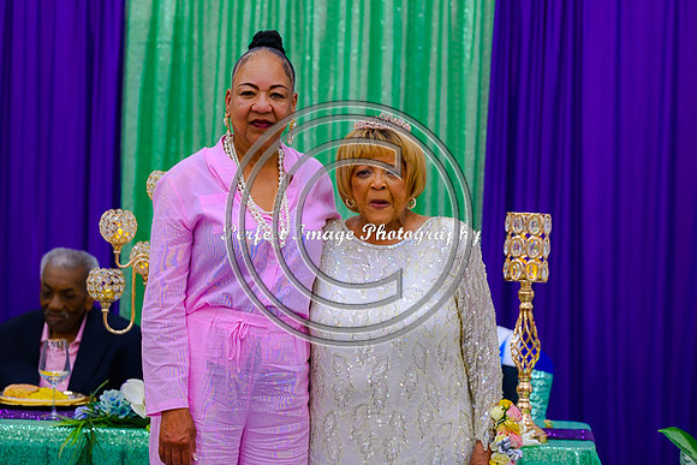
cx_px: 348
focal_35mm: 138
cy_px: 232
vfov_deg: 9.9
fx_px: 2672
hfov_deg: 14.9
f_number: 2.8
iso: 400
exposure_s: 1/100
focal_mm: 92
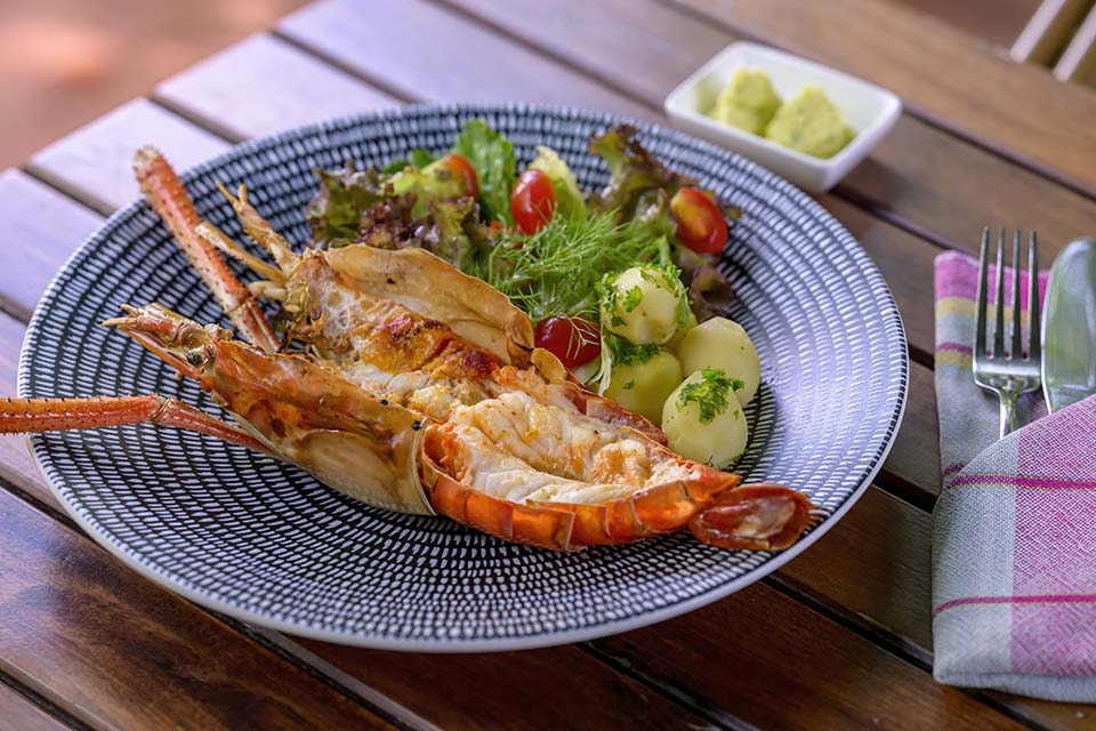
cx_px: 548
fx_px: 3044
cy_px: 366
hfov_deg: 20.4
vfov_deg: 13.7
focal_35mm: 100
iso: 320
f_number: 4
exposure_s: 1/200
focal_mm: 100
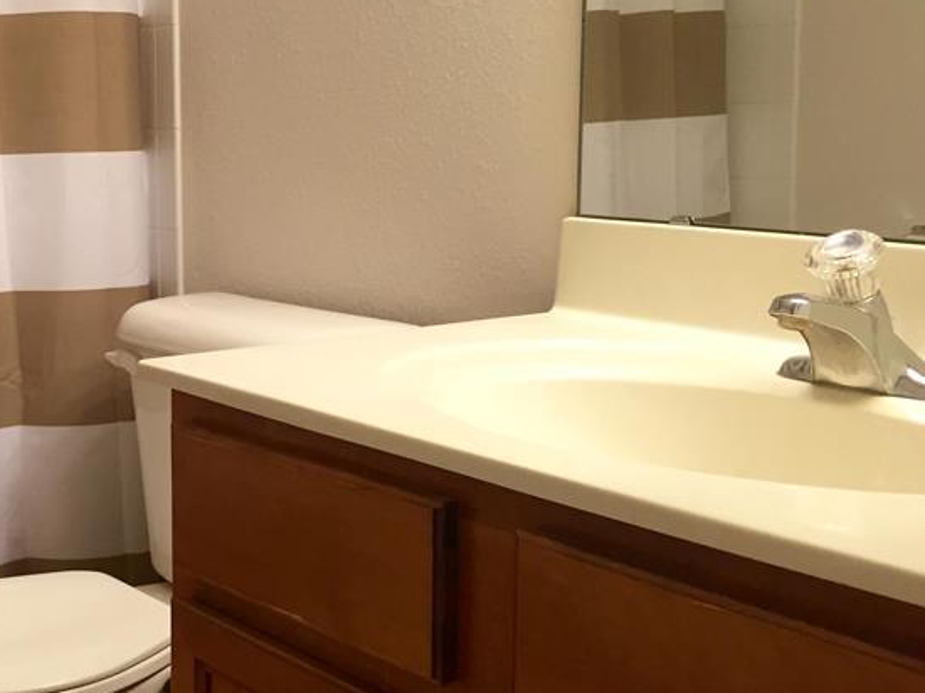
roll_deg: +0.7
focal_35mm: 54
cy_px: 279
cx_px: 111
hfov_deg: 33.8
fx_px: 1442
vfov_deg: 27.0
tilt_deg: -7.1
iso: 40
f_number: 2.2
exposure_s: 1/30
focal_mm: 4.15
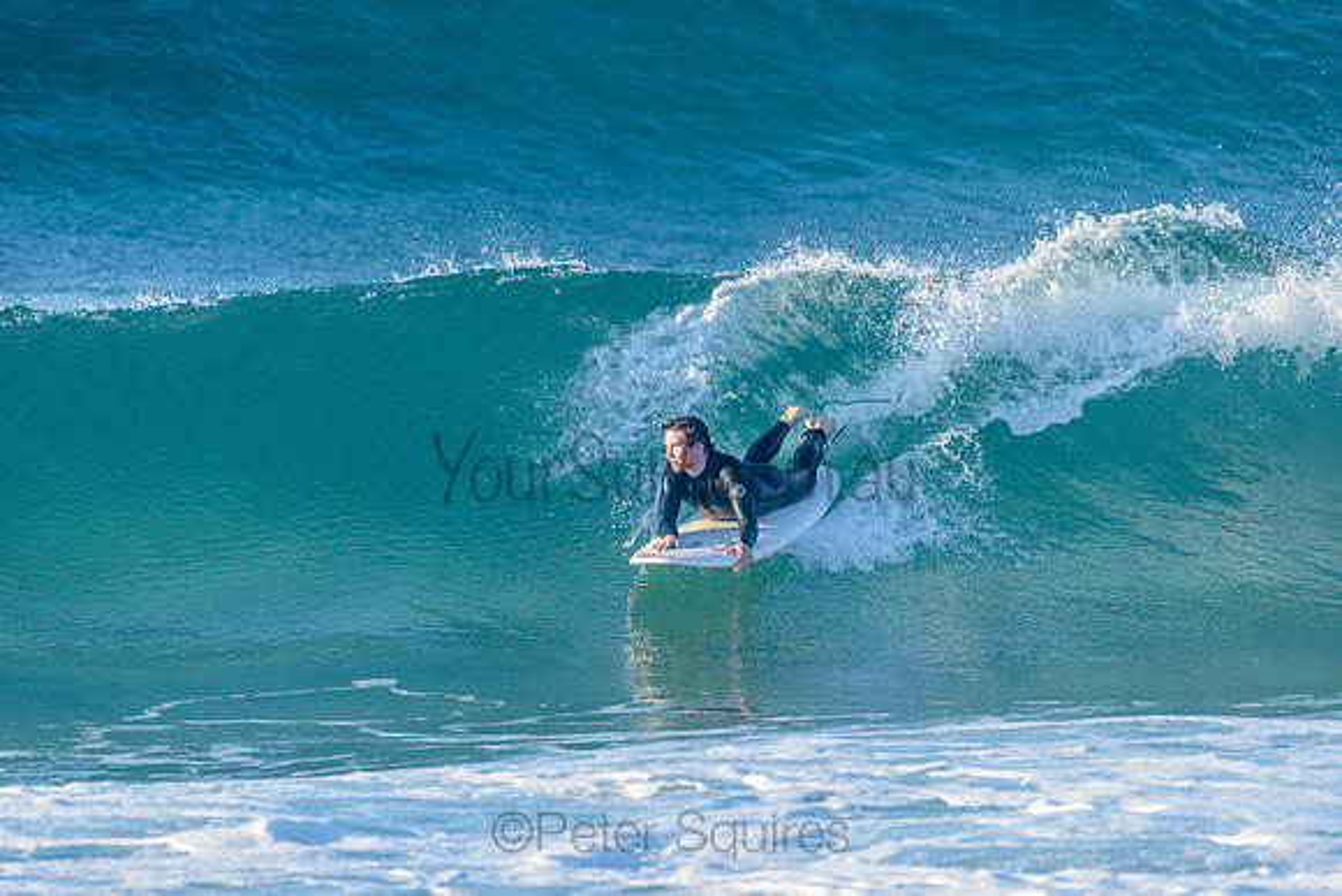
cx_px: 671
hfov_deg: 4.1
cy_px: 448
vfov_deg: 2.8
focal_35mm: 500
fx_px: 18642
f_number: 5.6
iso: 500
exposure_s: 1/2000
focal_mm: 500
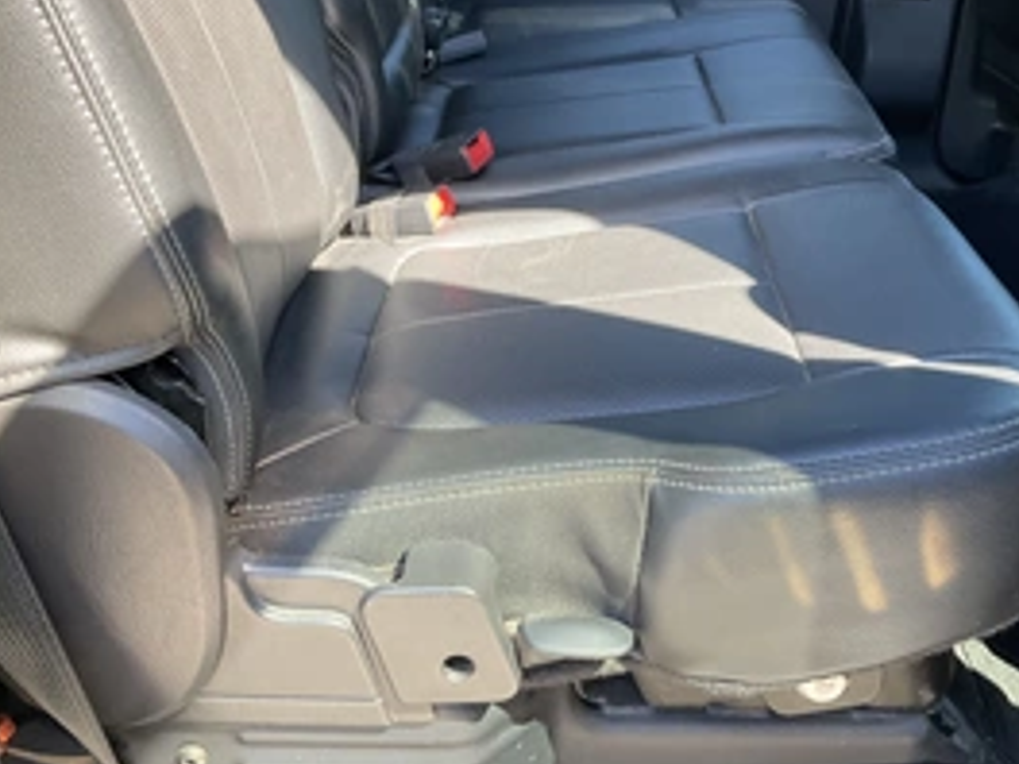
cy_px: 324
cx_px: 687
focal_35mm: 44
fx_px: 1295
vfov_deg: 32.8
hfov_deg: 42.3
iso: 64
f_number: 1.8
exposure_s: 1/122
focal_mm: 3
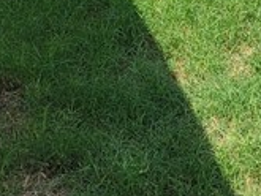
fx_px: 1215
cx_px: 517
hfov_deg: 11.2
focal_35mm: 161
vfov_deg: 8.6
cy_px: -226
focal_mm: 5.4
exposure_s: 1/1915
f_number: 1.8
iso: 40
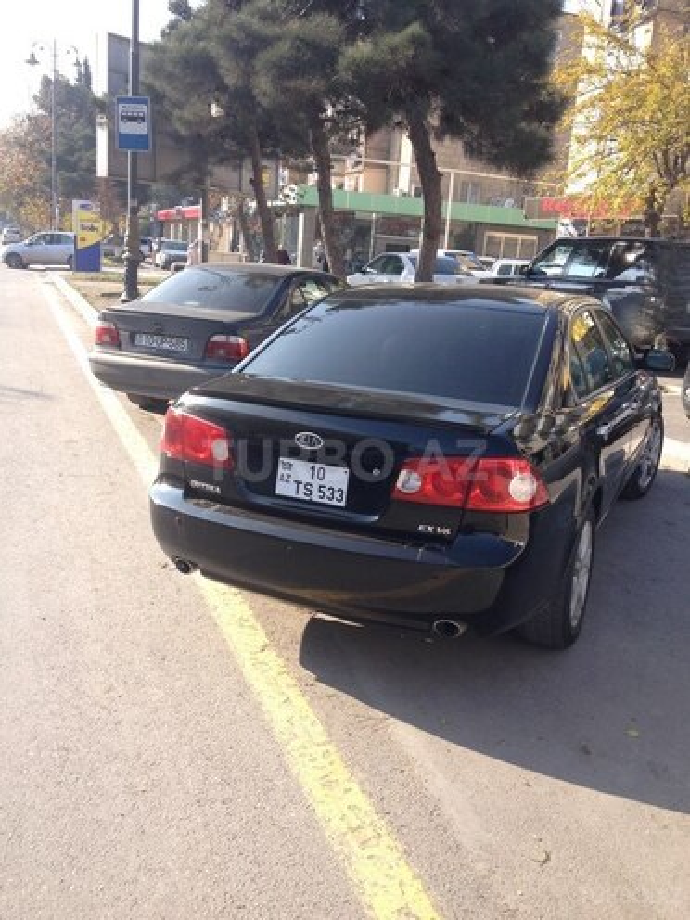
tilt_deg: -14.9
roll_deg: -4.5
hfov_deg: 40.7
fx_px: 930
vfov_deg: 52.6
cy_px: 460
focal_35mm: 35
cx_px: 345
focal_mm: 4.28
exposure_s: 1/431
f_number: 2.4
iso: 50
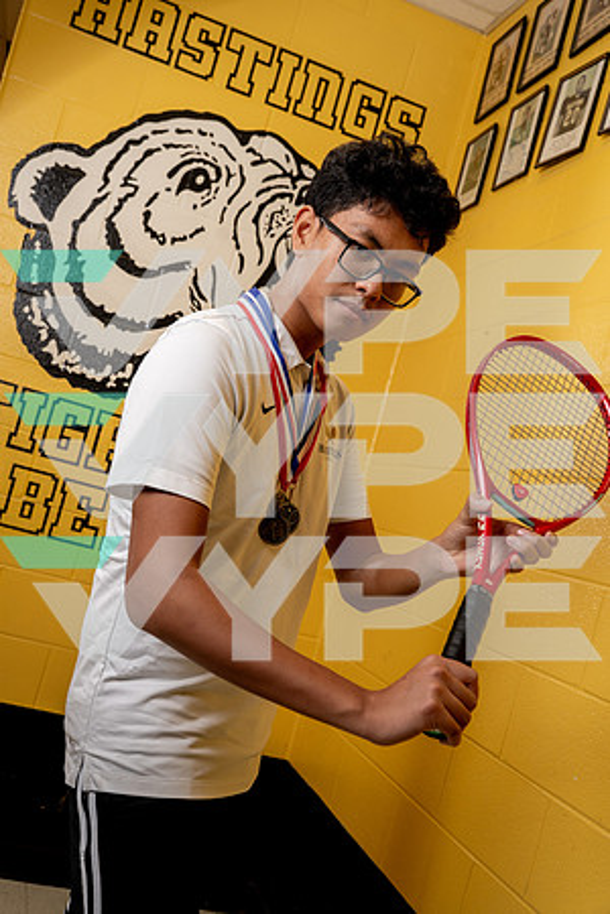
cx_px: 305
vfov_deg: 50.7
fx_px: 966
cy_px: 457
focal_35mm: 38
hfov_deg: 35.1
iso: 500
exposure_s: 1/250
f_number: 5.6
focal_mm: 38
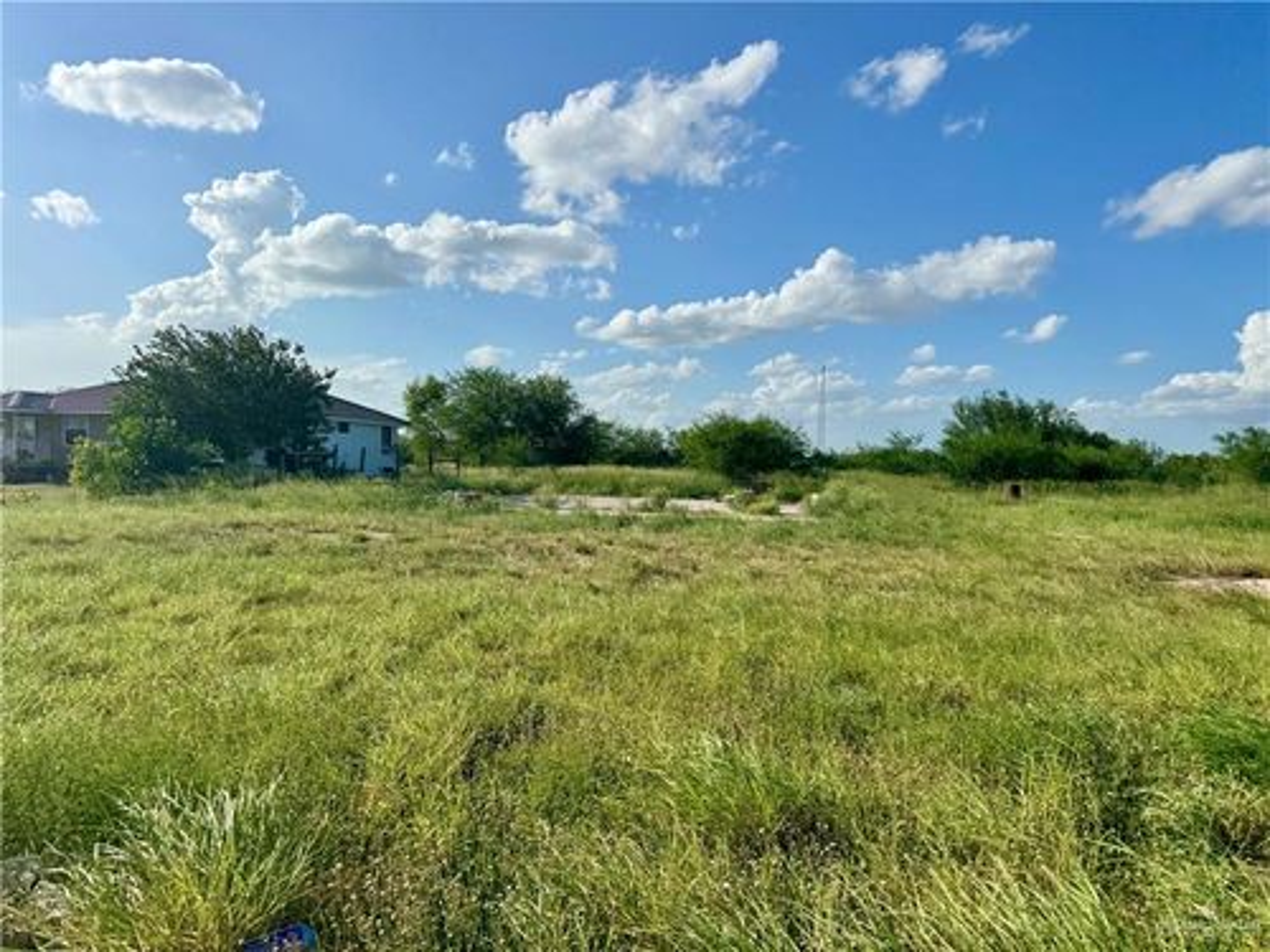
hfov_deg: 71.6
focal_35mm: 24
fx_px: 881
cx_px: 635
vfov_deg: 56.8
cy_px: 476
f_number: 1.78
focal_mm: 6.76
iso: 80
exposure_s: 1/7092
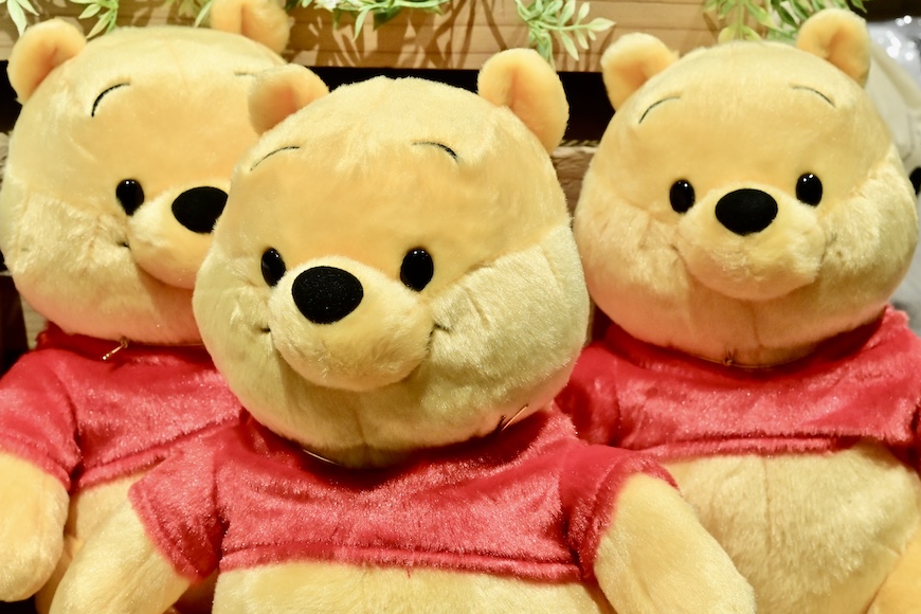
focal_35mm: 69
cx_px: 449
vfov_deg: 19.7
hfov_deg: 29.2
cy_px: 342
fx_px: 1765
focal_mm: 60
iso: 6400
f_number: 14
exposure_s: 1/125
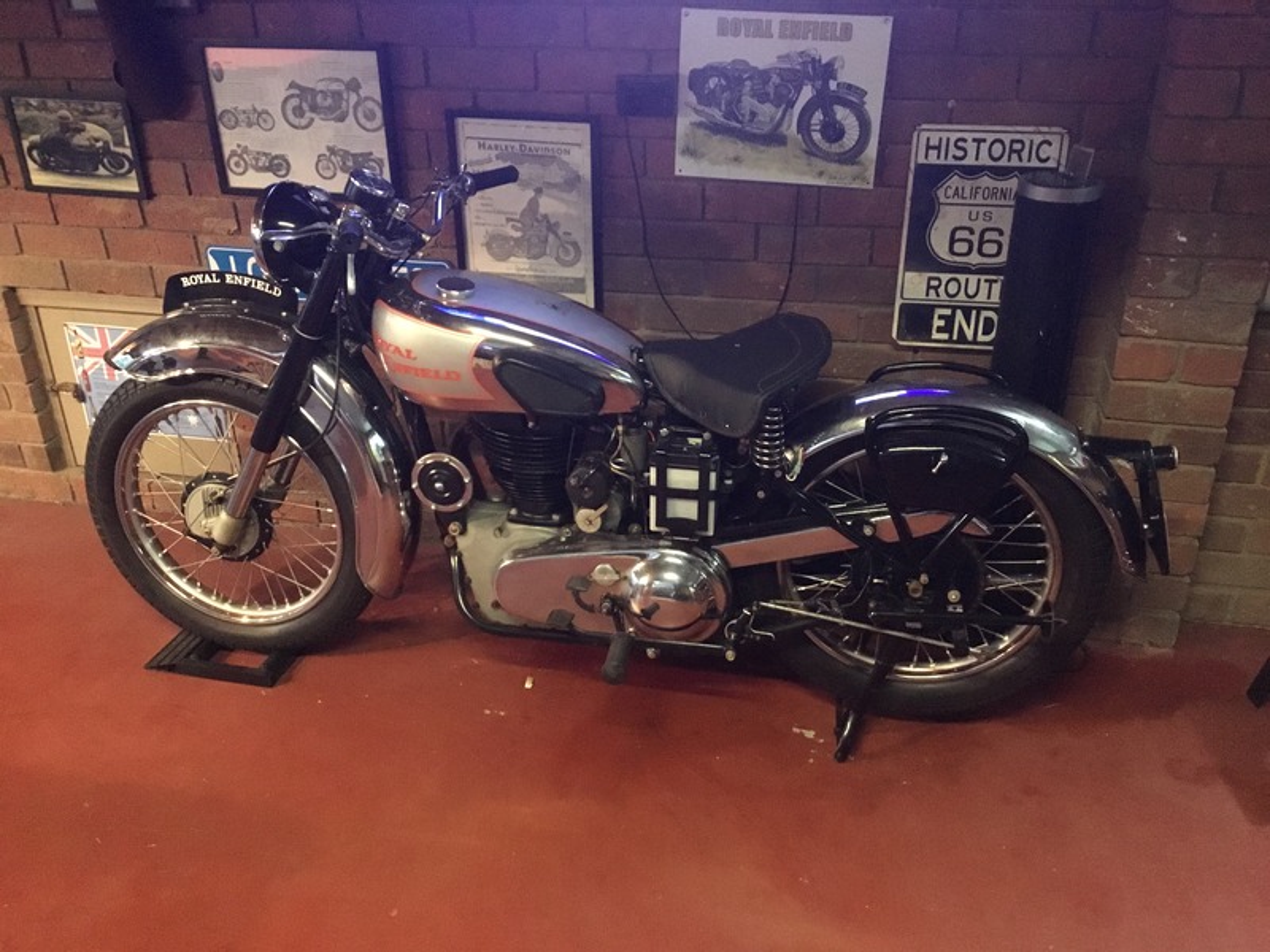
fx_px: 1137
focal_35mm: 31
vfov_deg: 45.4
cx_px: 635
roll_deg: +0.2
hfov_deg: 58.4
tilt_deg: -28.0
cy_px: 476
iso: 800
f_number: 2.4
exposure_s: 1/17
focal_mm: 3.3
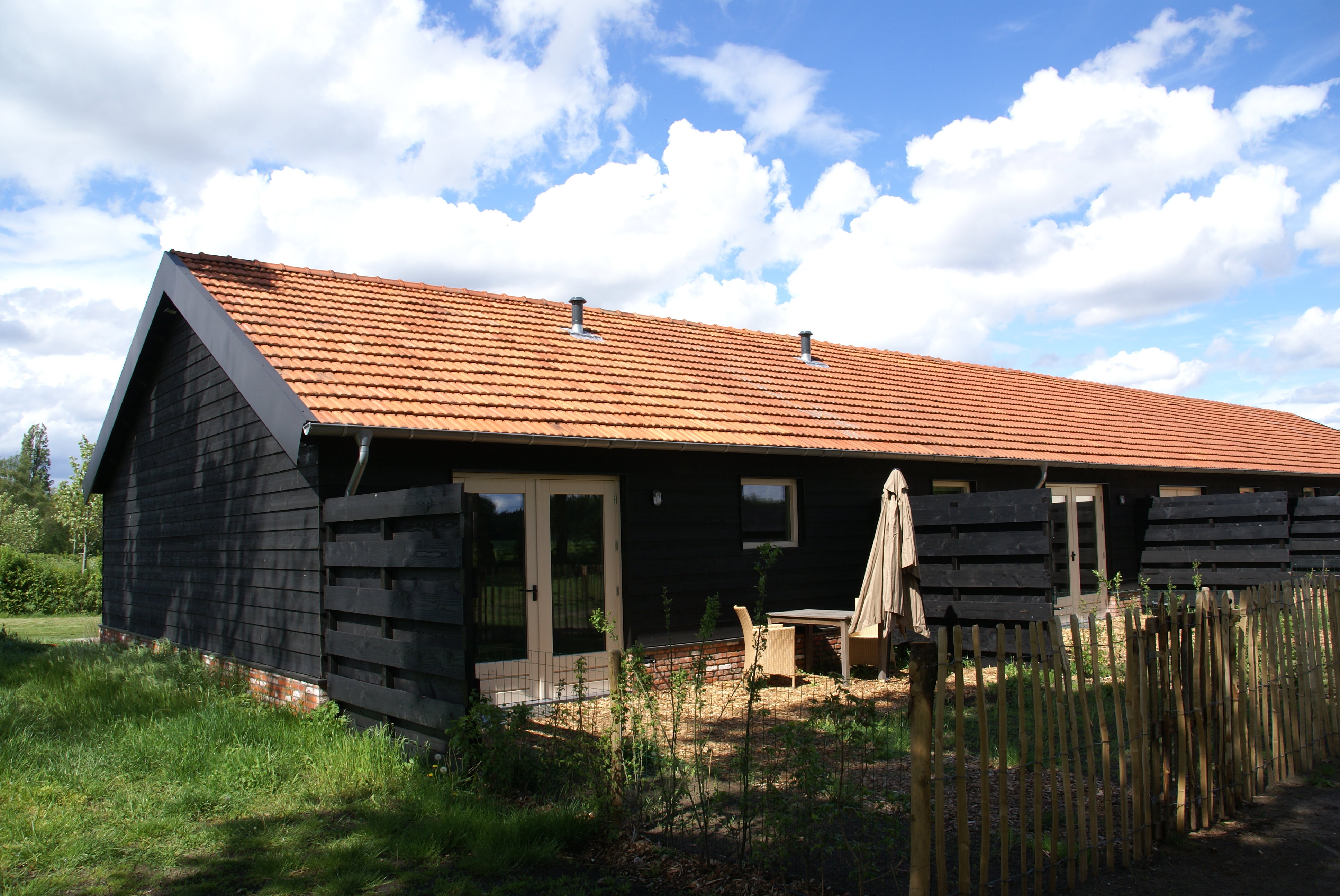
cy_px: 448
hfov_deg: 67.3
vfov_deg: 48.0
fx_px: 1006
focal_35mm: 27
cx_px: 670
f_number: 10
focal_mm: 18
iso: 100
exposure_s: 1/125
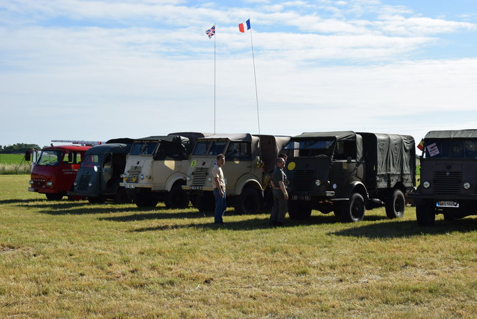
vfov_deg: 22.6
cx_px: 238
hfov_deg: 33.4
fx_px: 795
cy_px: 160
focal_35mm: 60
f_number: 11
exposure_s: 1/200
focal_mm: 40
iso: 100
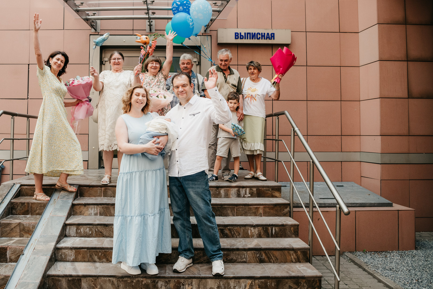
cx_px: 165
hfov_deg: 56.6
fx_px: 397
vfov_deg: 39.9
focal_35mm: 33
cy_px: 124
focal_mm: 26
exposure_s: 1/320
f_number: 4
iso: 500
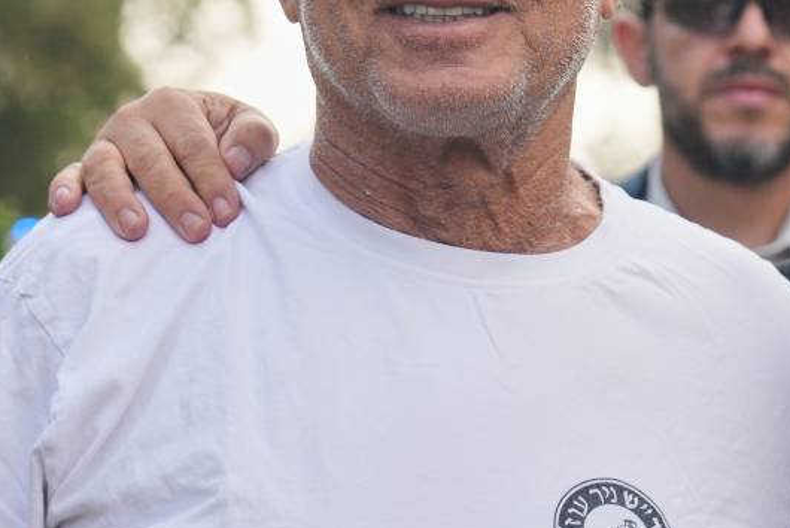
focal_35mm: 181
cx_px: 762
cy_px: 517
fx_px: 3974
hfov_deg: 11.3
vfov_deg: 7.6
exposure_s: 1/1250
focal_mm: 48
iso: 250
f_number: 2.8
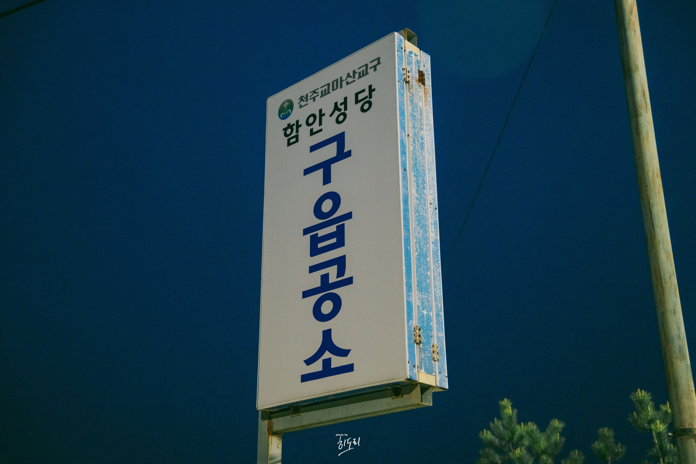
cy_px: 232
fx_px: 851
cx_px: 348
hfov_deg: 44.5
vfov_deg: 30.5
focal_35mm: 44
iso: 5000
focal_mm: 44
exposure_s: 1/50
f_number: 2.8
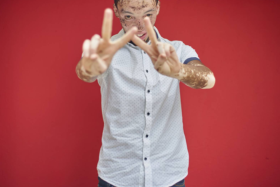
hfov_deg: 32.9
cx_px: 138
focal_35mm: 61
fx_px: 474
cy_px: 75
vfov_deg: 22.2
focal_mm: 50
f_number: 1.8
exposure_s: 1/320
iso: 100
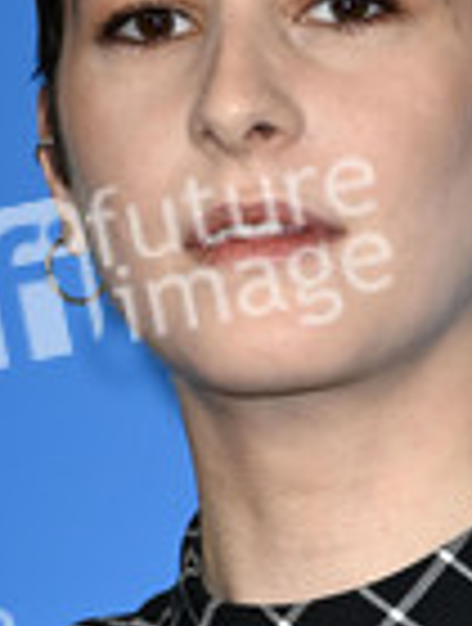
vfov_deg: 2.9
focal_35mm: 689
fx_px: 12469
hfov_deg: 2.2
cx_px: 292
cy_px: 491
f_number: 5.6
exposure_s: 1/200
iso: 800
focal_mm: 250
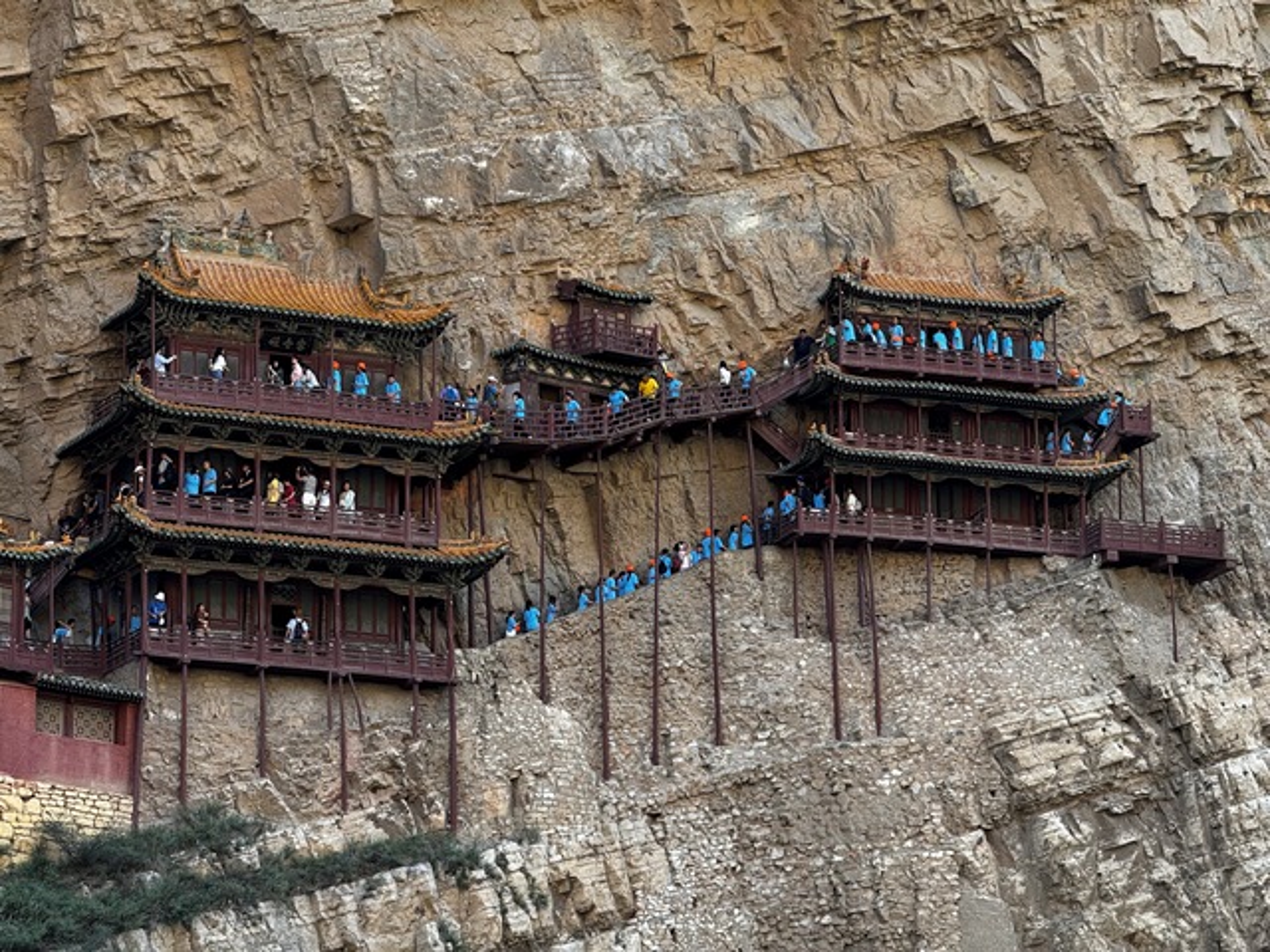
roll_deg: +0.4
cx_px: 635
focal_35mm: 120
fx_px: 4403
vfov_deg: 12.3
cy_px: 476
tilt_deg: +15.8
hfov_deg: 16.4
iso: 50
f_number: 2.8
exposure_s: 1/116
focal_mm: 15.66
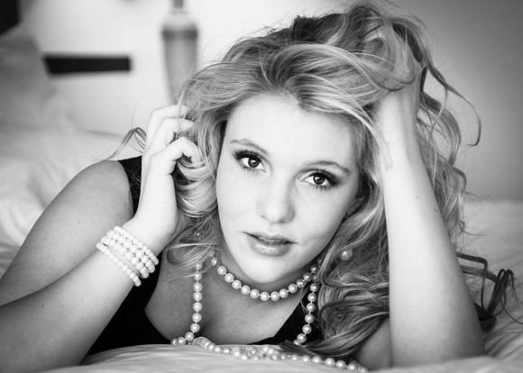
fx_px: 1509
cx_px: 318
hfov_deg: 19.6
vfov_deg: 14.1
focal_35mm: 102
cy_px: 180
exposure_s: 1/125
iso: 320
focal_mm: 62
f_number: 2.8
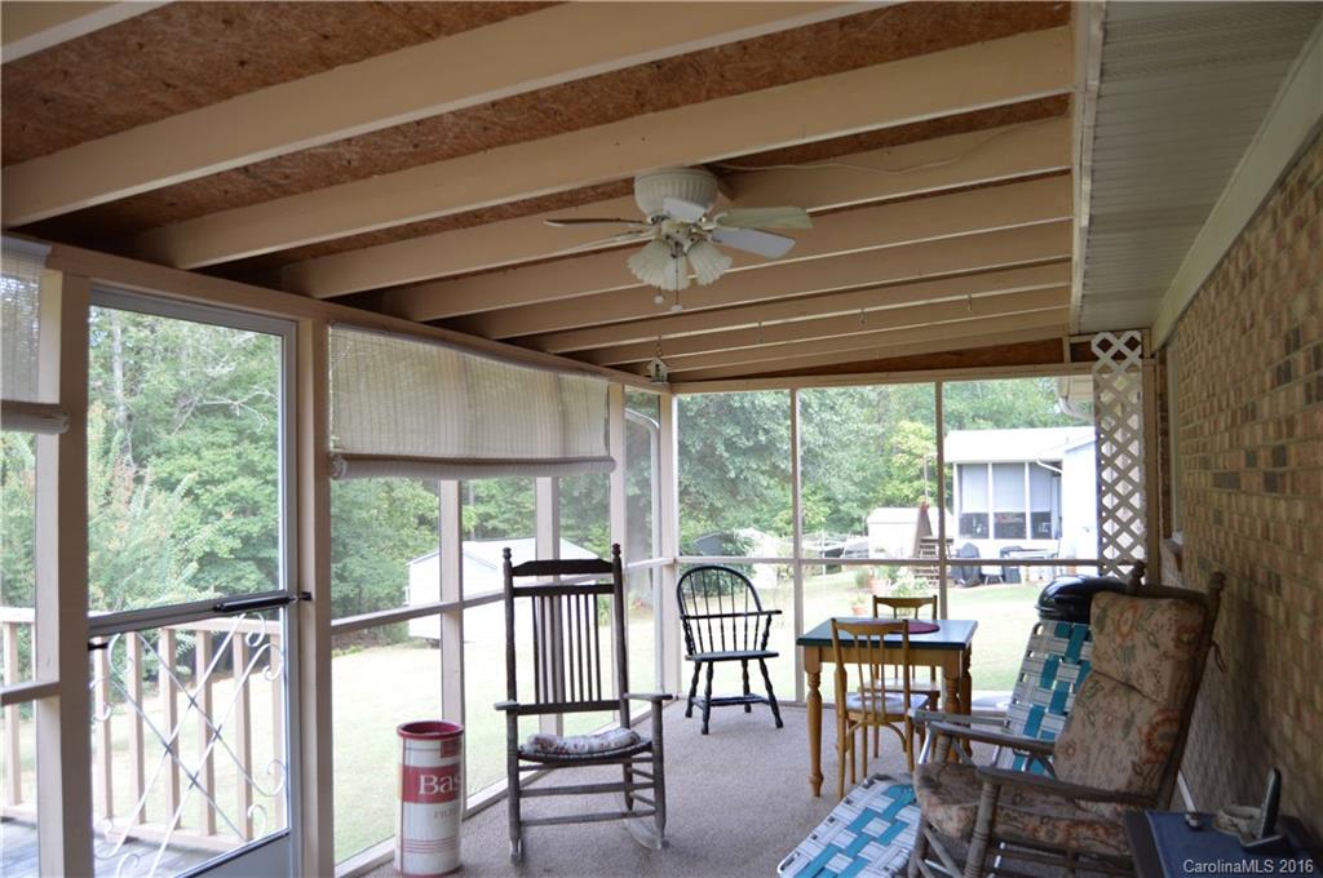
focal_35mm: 27
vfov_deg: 47.8
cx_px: 662
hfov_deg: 67.4
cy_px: 439
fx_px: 991
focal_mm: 18
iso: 200
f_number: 4
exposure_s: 1/60
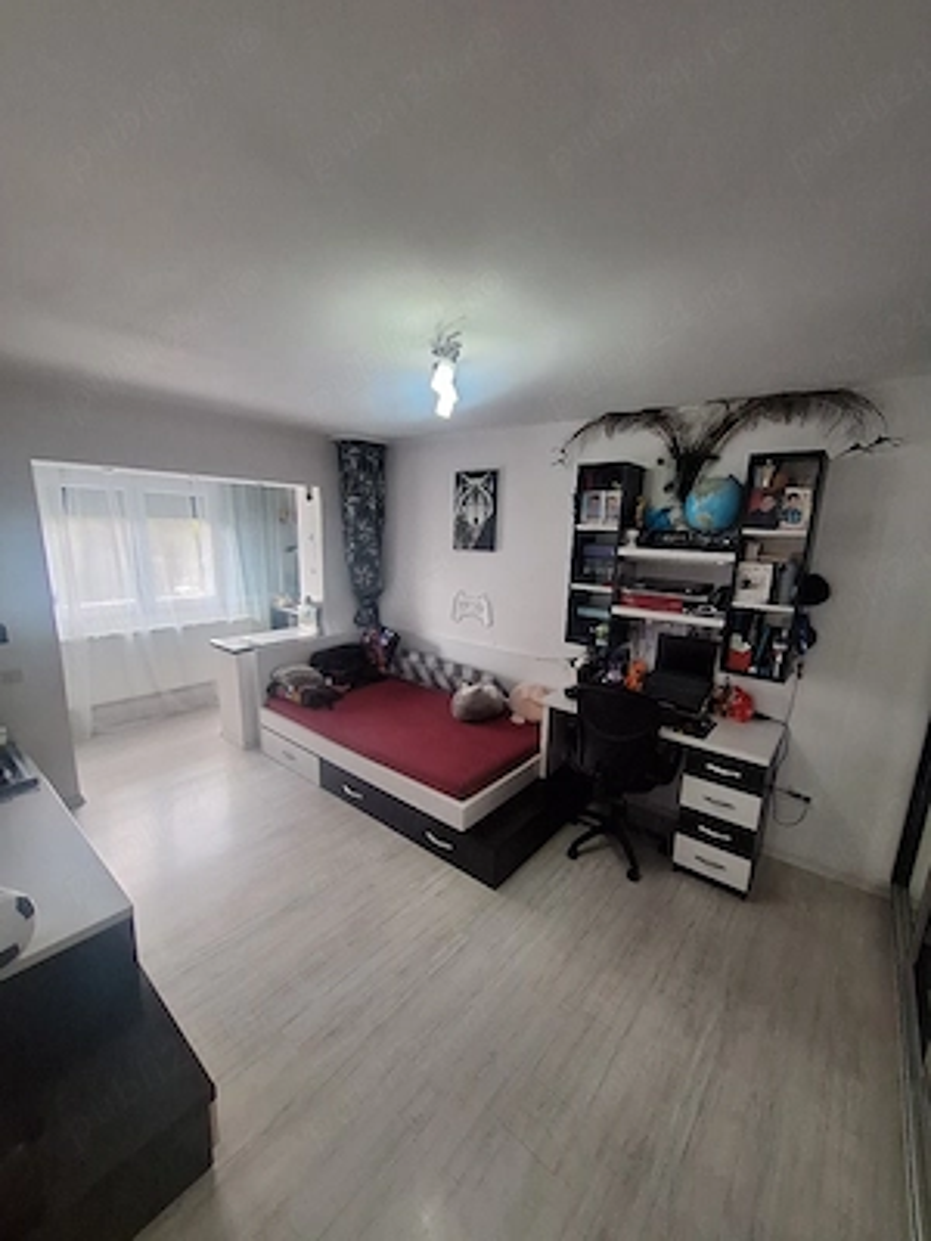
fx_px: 466
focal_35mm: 13
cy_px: 620
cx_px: 466
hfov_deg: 89.9
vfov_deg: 106.2
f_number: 2.2
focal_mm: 1.74
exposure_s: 1/50
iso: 160
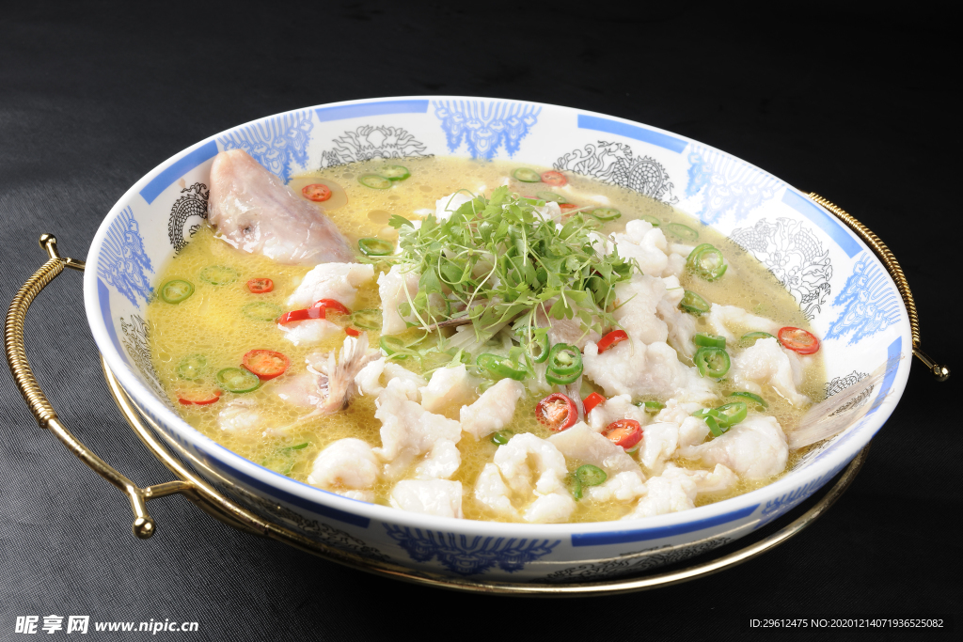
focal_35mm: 50
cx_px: 482
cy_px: 321
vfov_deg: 27.0
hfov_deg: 39.6
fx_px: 1338
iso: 100
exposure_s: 1/160
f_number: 14
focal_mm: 50
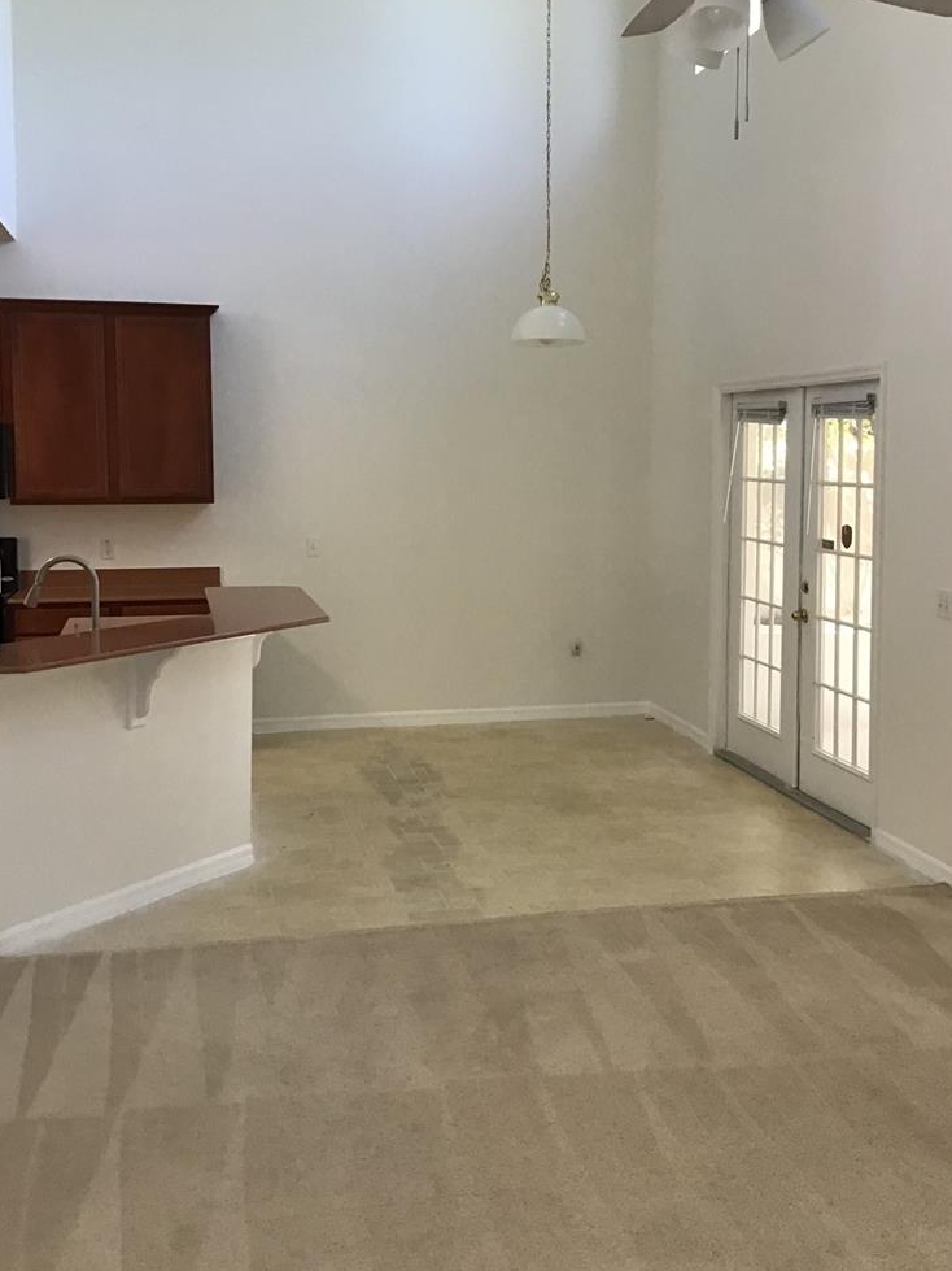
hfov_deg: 37.7
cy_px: 535
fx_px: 1394
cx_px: 533
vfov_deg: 48.8
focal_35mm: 38
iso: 100
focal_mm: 3.3
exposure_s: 1/30
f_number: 2.4
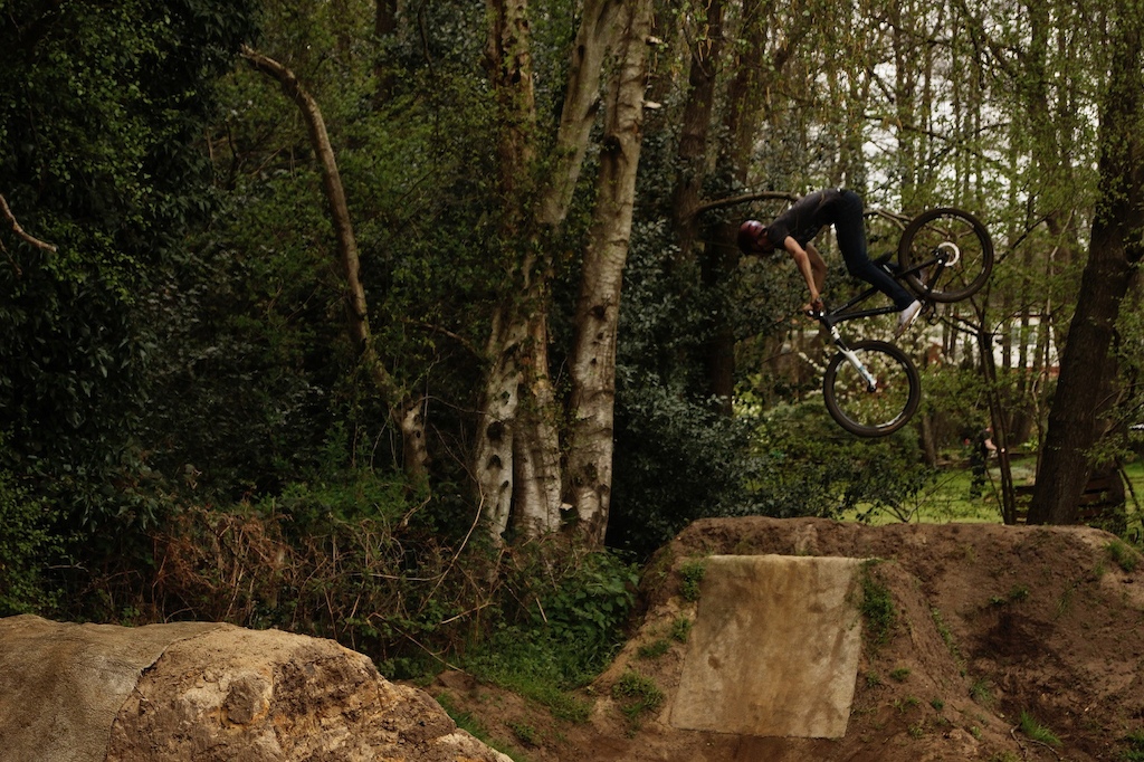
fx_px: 2621
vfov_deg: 16.5
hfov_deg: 24.6
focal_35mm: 82
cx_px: 572
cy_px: 381
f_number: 5.6
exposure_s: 1/250
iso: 500
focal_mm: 55
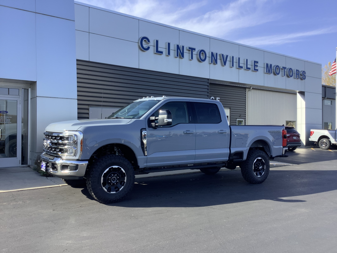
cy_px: 126
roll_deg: -0.1
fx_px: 302
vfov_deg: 45.4
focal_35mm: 31
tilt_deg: +0.0
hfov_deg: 58.4
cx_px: 168
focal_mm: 3.3
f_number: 2.4
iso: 25
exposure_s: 1/536
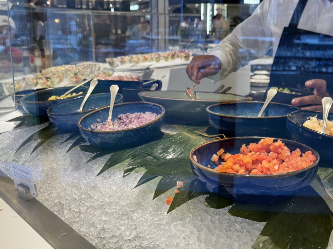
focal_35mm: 48
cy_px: 124
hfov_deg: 39.7
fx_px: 462
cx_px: 166
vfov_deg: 30.3
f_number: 1.78
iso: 80
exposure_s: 1/127
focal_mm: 6.76
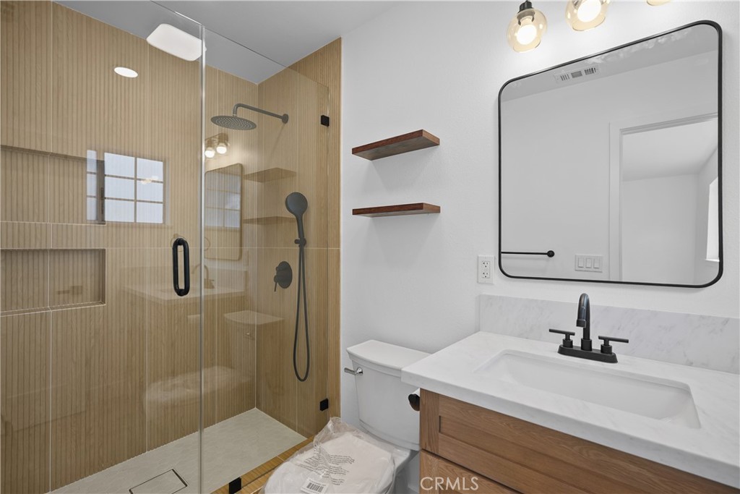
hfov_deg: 96.7
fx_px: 329
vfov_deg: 73.8
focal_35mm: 16
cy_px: 247
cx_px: 370
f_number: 4
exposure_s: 1/15
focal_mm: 16
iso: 100
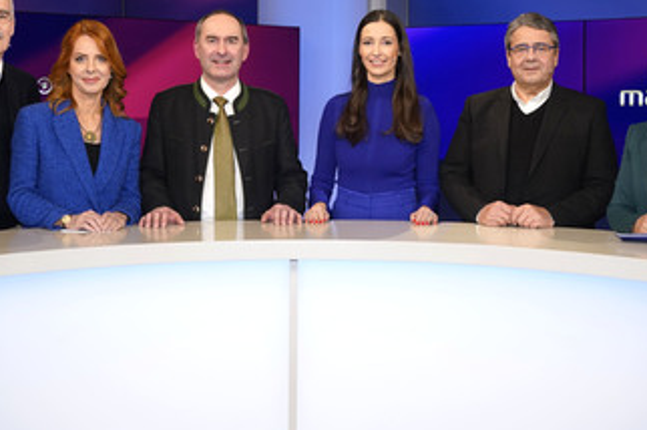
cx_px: 322
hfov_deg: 40.4
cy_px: 151
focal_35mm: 49
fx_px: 880
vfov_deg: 27.3
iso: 2000
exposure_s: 1/160
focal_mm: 35
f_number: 5
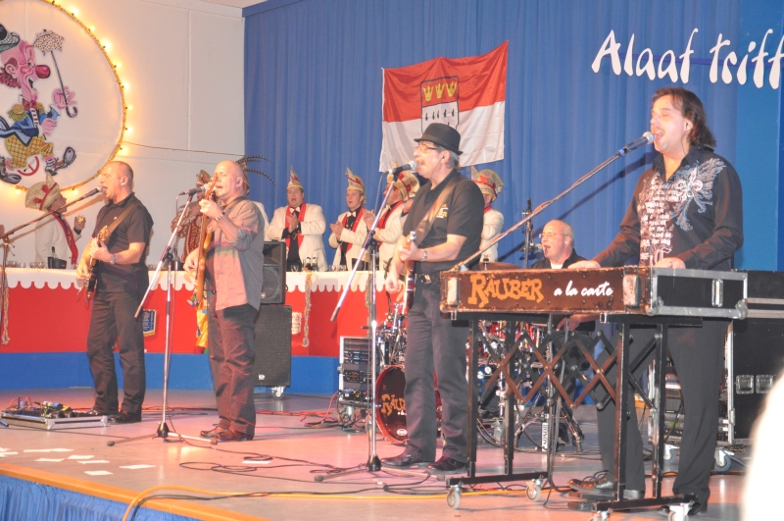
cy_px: 260
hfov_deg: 31.9
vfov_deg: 21.5
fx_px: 1370
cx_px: 392
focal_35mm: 63
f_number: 5.6
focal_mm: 42
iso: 1250
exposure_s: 1/60
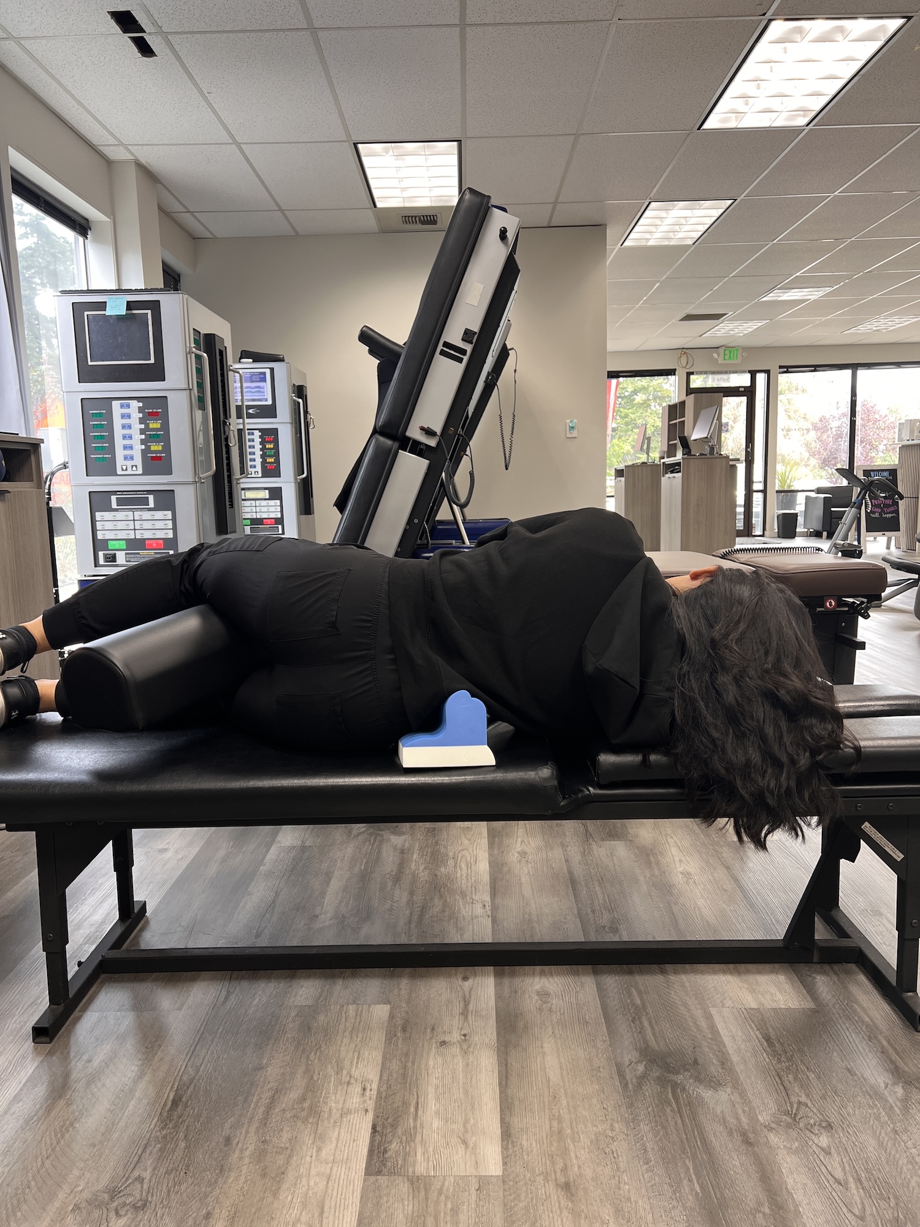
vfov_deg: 67.3
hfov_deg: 53.1
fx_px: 921
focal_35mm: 26
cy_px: 614
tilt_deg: -6.9
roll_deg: +2.1
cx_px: 460
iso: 80
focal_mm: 5.7
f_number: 1.5
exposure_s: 1/60
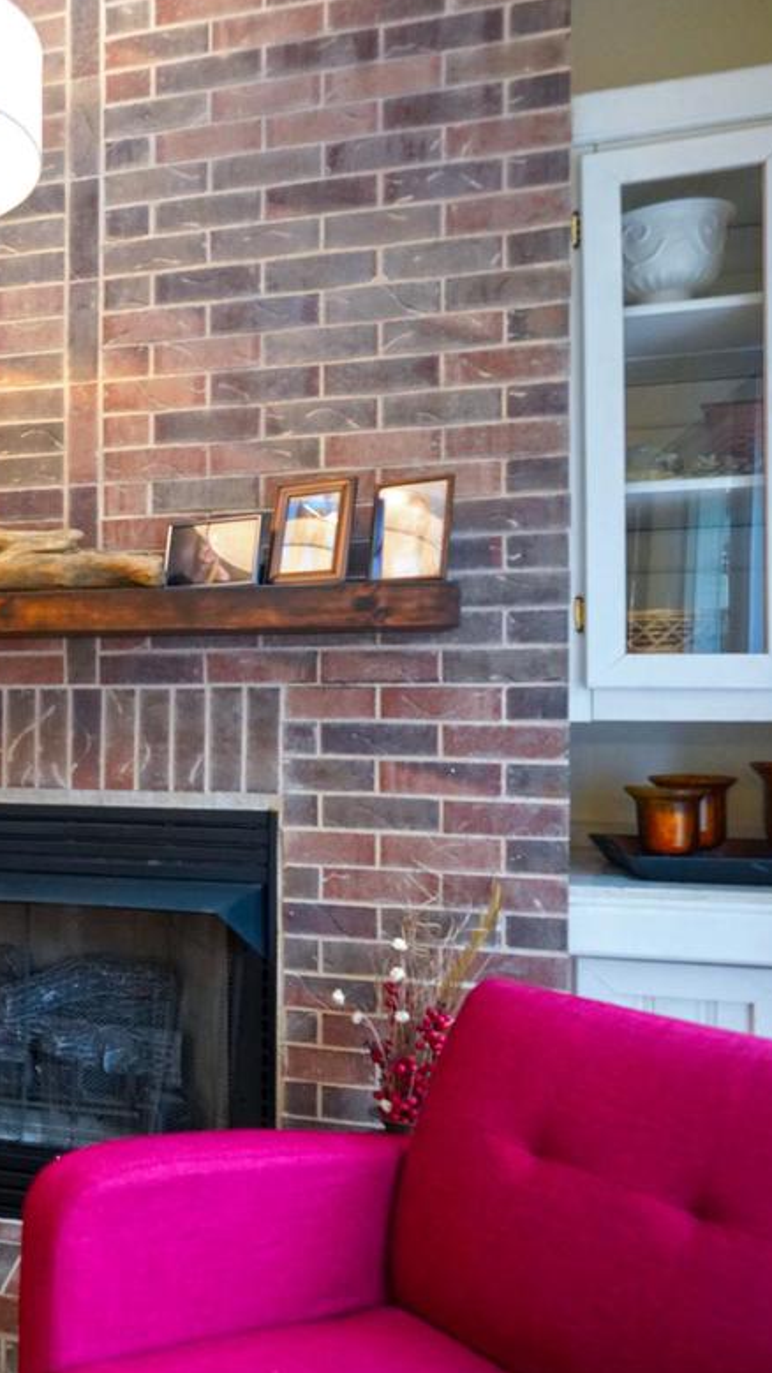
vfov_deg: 62.6
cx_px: -78
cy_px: 705
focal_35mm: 31
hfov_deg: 33.0
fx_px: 1129
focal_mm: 16
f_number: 3.2
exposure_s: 1/160
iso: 1600
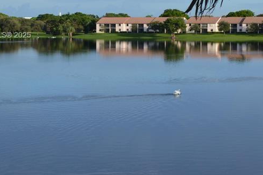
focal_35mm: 100
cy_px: 36
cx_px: 194
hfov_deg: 20.3
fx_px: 730
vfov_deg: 13.6
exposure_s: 1/200
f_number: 7.1
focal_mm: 32
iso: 100
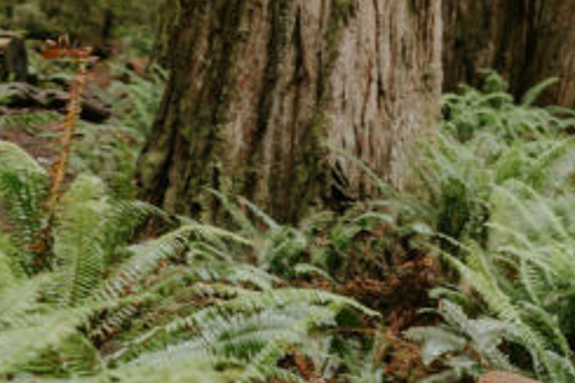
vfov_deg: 8.6
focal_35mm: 159
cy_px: 146
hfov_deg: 12.1
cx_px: 975
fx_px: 2538
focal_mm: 35
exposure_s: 1/250
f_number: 1.8
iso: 250
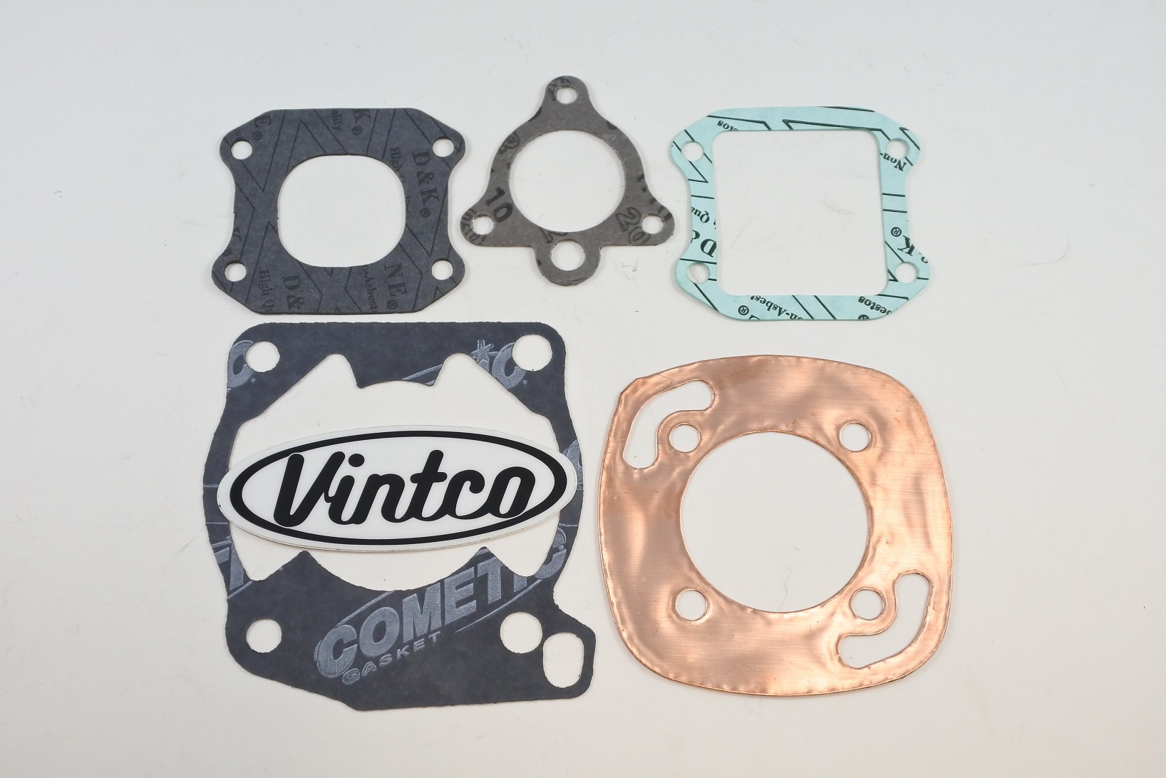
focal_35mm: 41
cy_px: 389
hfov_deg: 47.4
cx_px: 583
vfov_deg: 32.6
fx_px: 1328
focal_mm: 15.3
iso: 400
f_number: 4.2
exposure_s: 1/125
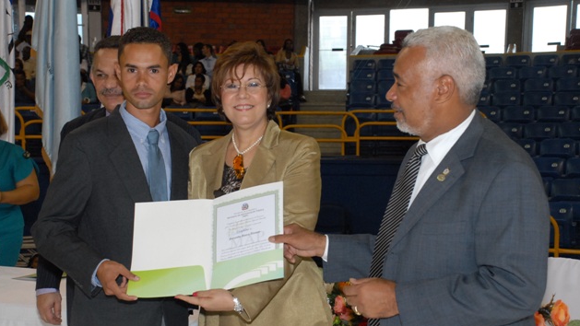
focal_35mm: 64
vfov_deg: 18.8
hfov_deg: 32.8
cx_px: 290
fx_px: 984
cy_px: 182
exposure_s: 1/60
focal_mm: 40
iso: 800
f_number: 7.1
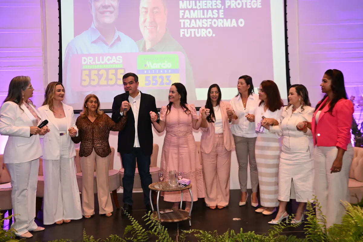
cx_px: 182
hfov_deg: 54.4
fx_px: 353
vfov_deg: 37.9
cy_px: 121
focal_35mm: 35
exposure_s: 1/200
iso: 3200
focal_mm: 35
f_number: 5.6
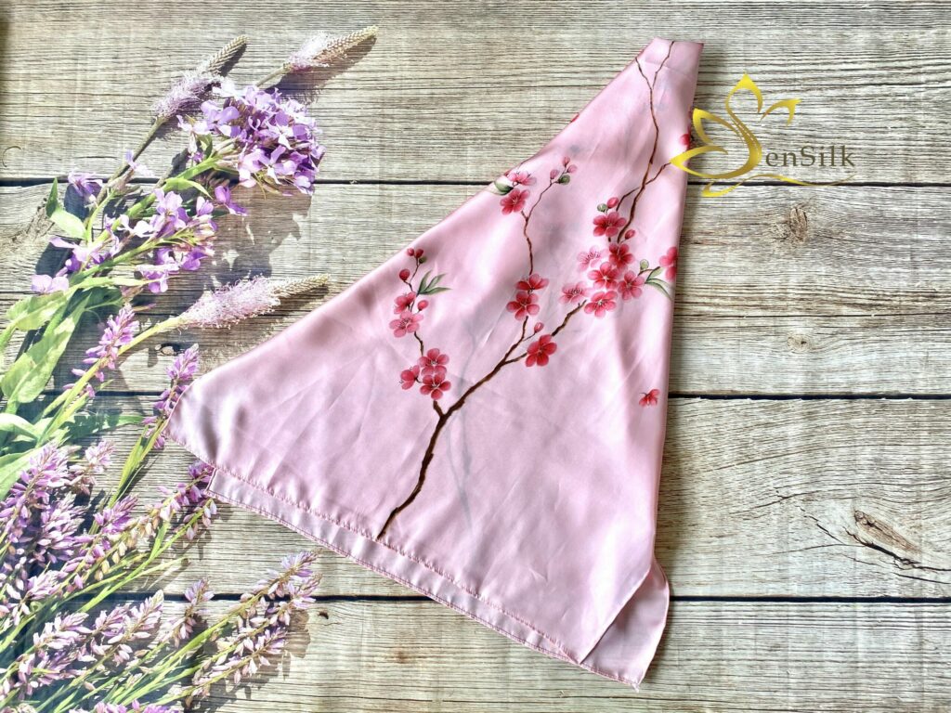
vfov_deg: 53.1
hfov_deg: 67.3
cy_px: 356
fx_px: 714
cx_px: 476
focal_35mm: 26
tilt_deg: -87.6
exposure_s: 1/122
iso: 64
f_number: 1.8
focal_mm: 4.25
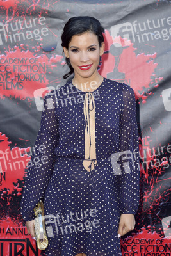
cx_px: 86
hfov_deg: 22.6
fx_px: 427
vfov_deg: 33.4
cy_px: 128
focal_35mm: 60
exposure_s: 1/250
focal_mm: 60
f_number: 6.3
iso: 250
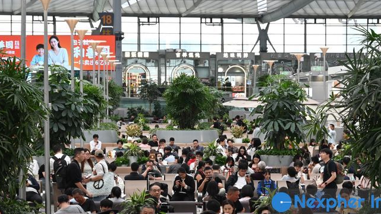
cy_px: 182
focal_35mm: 122
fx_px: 1233
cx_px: 213
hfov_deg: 17.6
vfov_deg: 9.9
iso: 2000
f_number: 6.3
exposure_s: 1/200
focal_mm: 73
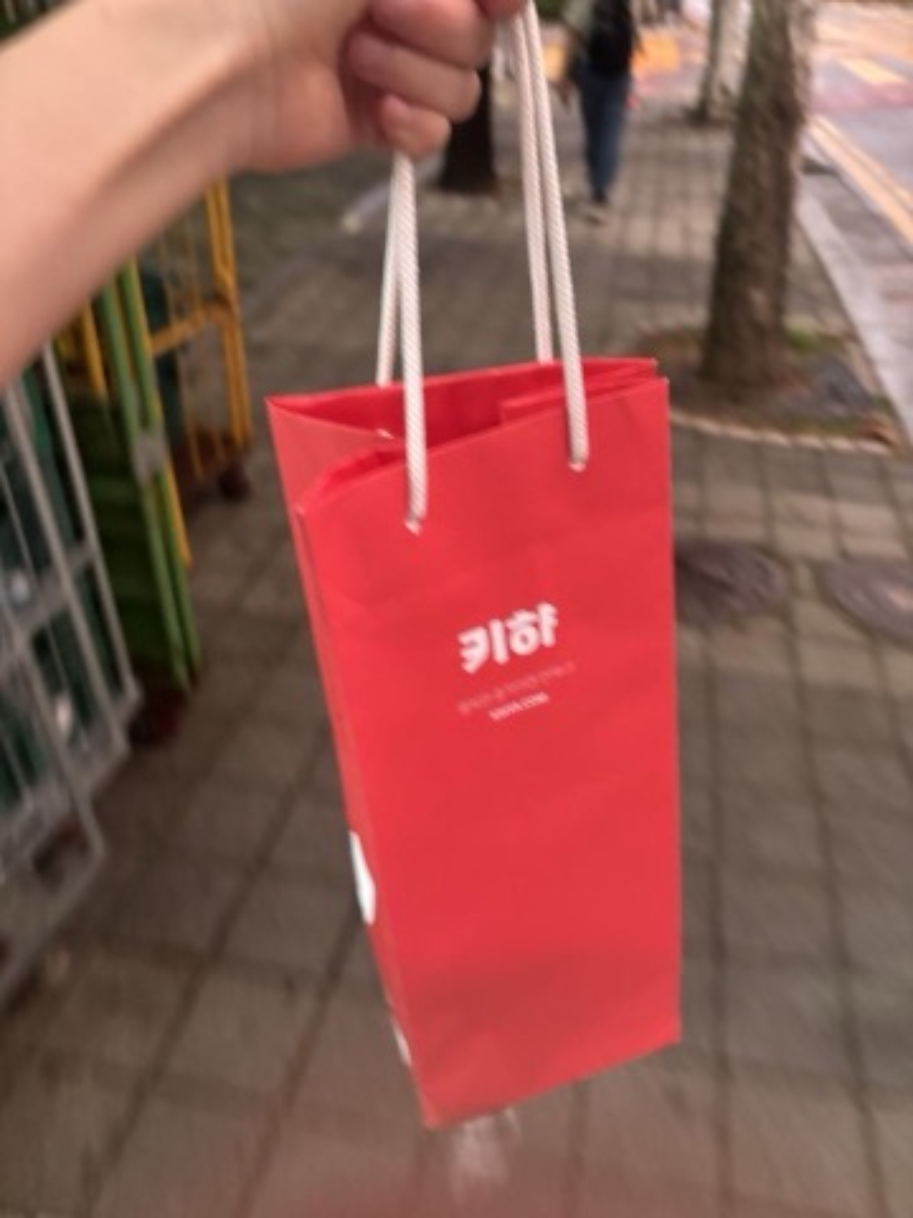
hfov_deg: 53.1
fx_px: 914
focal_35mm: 26
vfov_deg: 67.3
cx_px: 456
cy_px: 609
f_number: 1.6
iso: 500
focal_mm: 5.96
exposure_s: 1/30
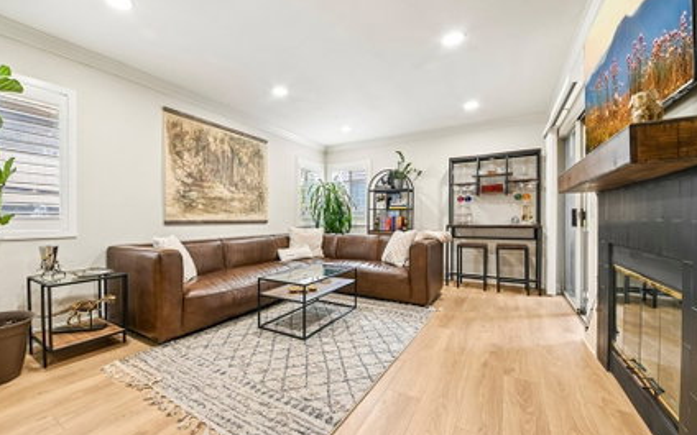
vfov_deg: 74.8
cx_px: 309
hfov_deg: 101.0
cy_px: 220
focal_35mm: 15
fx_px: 285
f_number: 8
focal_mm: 13
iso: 250
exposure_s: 1/4
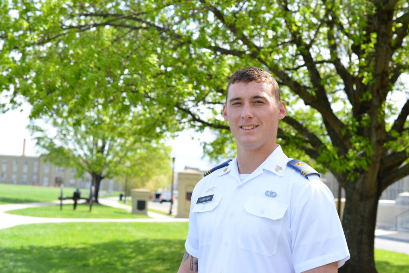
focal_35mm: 50
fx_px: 568
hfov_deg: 39.6
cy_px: 136
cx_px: 204
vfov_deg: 27.0
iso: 200
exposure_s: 1/320
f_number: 5.6
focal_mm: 50
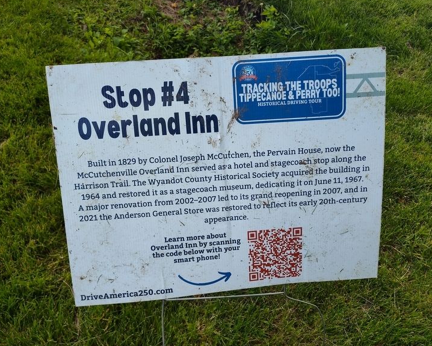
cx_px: 222
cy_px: 171
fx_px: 320
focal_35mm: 25
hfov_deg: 68.1
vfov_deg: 56.8
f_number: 1.8
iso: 152
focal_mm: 5.56
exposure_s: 1/200
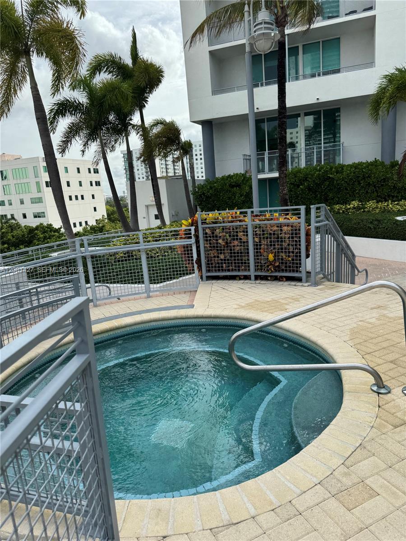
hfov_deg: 56.8
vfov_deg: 71.6
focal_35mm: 24
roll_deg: +5.0
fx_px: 375
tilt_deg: -13.3
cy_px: 270
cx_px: 203
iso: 80
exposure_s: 1/2833
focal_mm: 6.76
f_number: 1.78
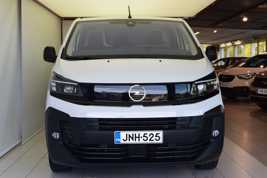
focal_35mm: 52
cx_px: 134
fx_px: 390
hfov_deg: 37.8
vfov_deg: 25.8
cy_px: 89
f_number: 8
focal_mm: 35
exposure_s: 1/80
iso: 400
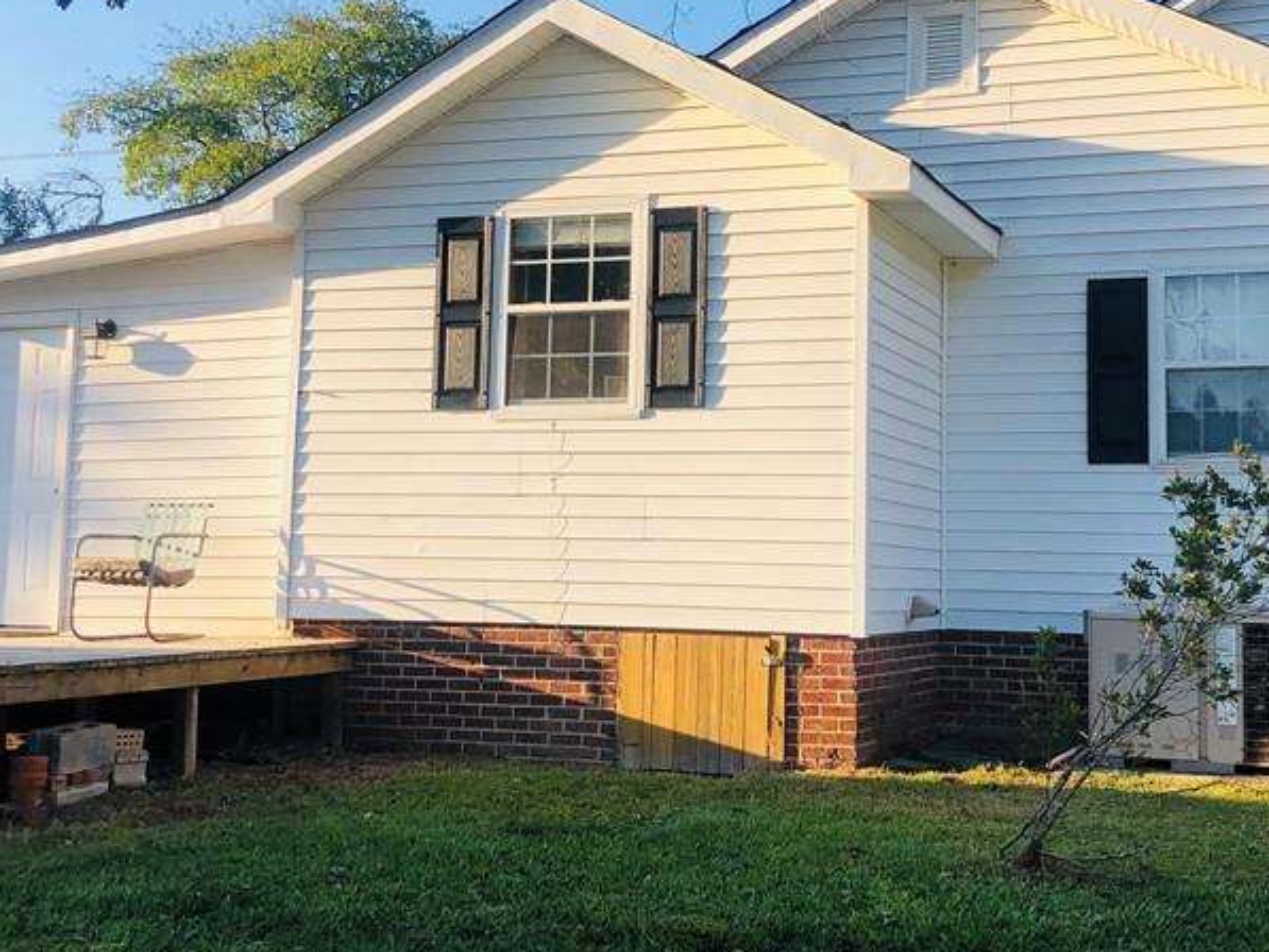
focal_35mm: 48
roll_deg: -1.6
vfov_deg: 30.2
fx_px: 1760
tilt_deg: +7.3
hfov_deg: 39.4
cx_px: 797
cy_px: 421
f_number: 1.8
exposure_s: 1/1066
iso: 20
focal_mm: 3.99
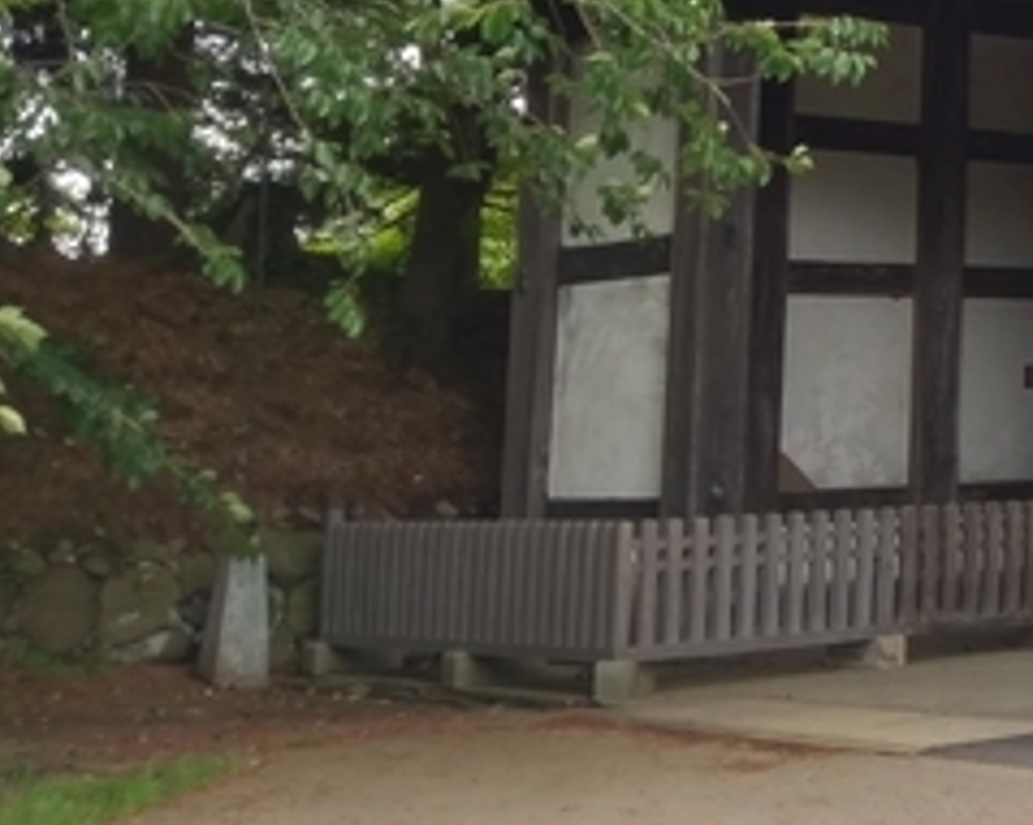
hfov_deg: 19.7
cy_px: -65
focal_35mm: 85
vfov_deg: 17.5
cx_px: 1521
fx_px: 2598
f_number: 1.8
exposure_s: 1/246
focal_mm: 4.58
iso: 100
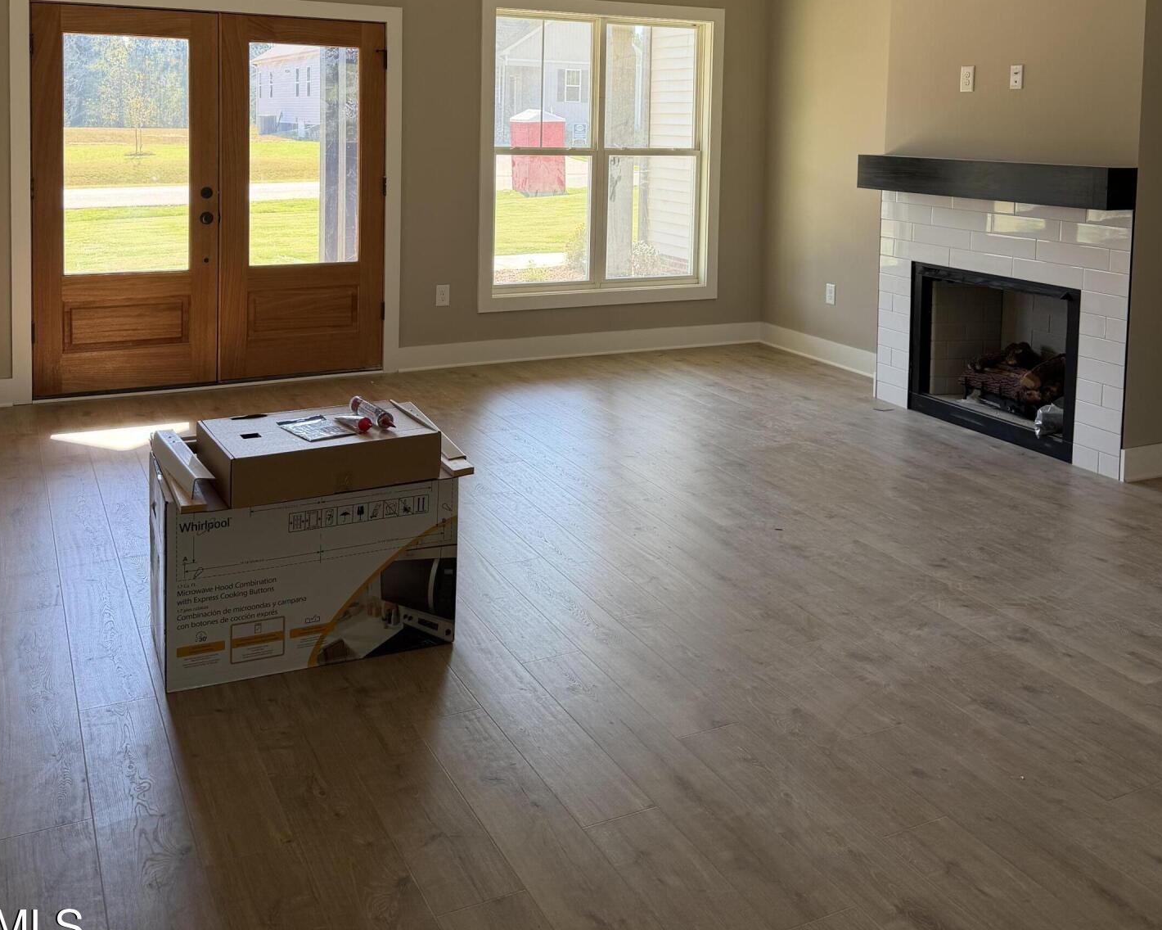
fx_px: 1135
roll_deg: -1.4
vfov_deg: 42.5
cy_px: 183
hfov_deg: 54.2
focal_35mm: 33
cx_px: 567
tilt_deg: -3.8
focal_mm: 6.76
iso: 80
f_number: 1.78
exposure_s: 1/208
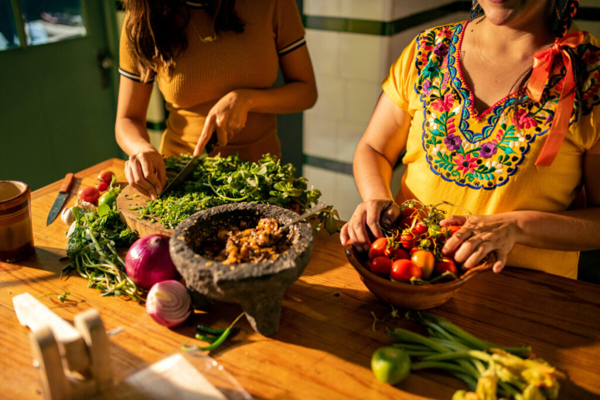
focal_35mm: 35
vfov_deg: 37.9
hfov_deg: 54.4
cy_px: 200
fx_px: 583
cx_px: 300
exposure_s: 1/200
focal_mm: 35
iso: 400
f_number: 2
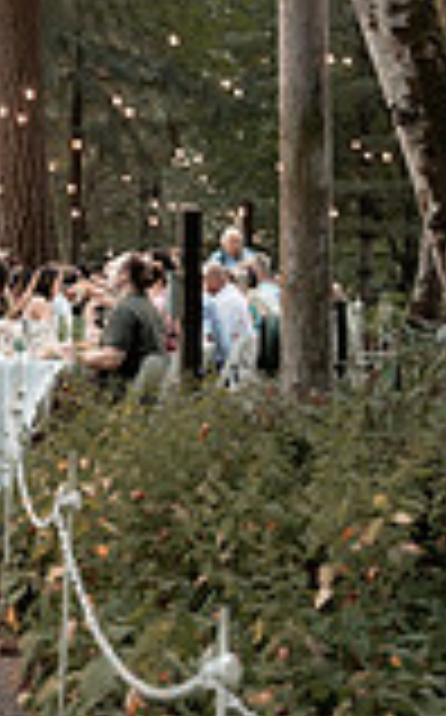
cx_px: -104
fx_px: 1911
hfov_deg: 12.9
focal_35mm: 98
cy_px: -158
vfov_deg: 19.9
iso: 1250
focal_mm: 34
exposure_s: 1/640
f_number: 2.8
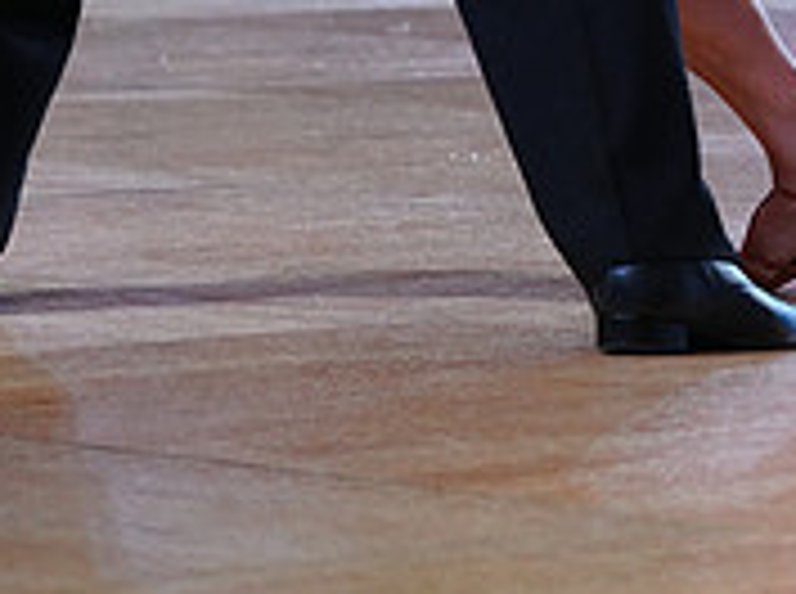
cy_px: -387
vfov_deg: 4.1
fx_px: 8261
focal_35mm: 360
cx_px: 704
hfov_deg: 5.5
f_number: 4
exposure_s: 1/500
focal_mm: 114
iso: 2500
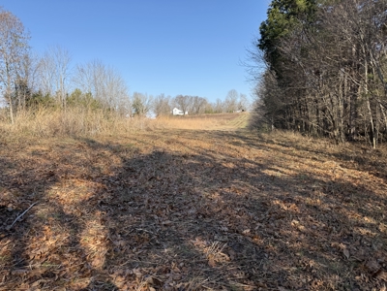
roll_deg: +4.1
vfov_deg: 56.8
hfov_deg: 71.6
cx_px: 194
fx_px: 268
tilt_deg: -3.8
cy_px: 146
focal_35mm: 24
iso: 80
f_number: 1.78
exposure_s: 1/2611
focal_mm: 6.76
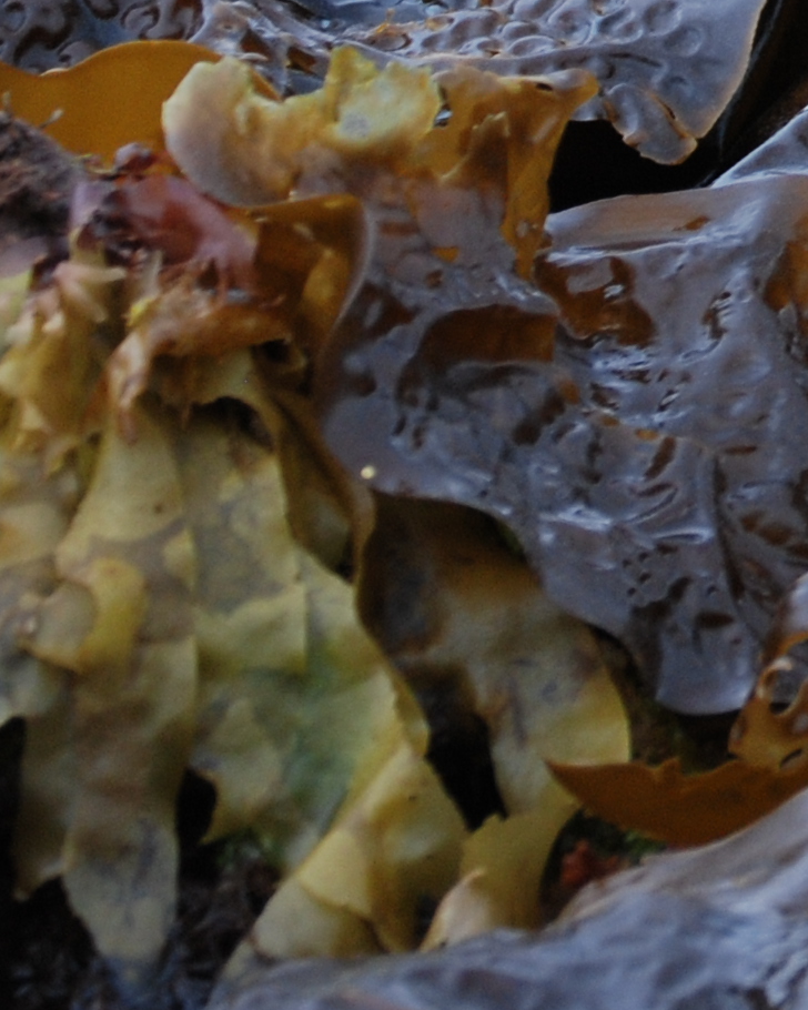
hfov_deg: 3.6
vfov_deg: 4.6
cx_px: 1909
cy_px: -175
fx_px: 12555
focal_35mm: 420
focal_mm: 70
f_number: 4.5
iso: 280
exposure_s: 1/125
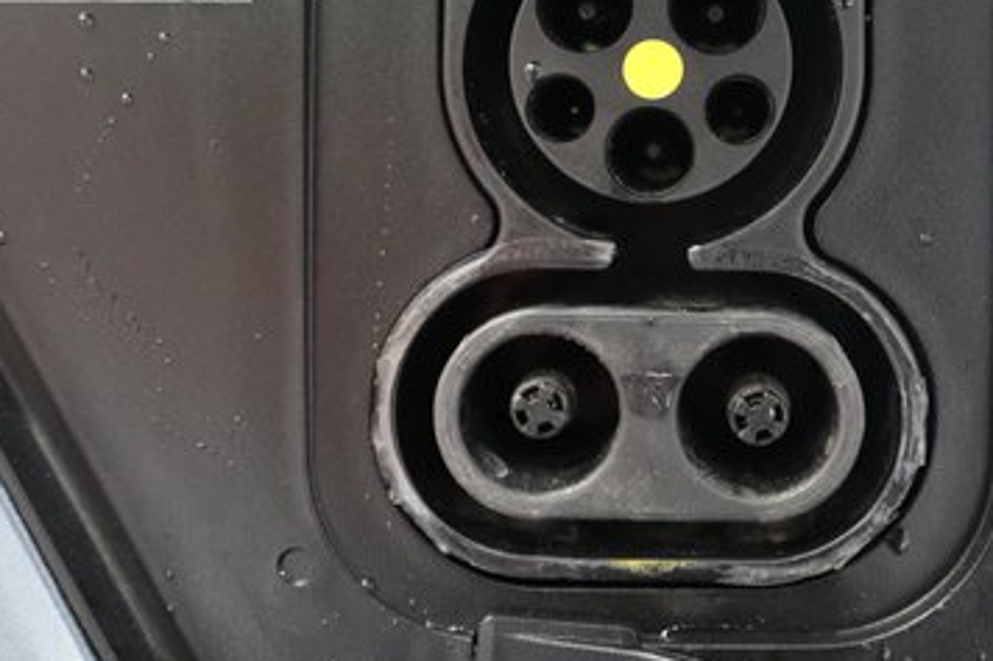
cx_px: 675
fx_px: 1241
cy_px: 134
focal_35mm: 45
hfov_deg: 42.9
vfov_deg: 29.2
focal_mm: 25
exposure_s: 1/160
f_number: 3.5
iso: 12800
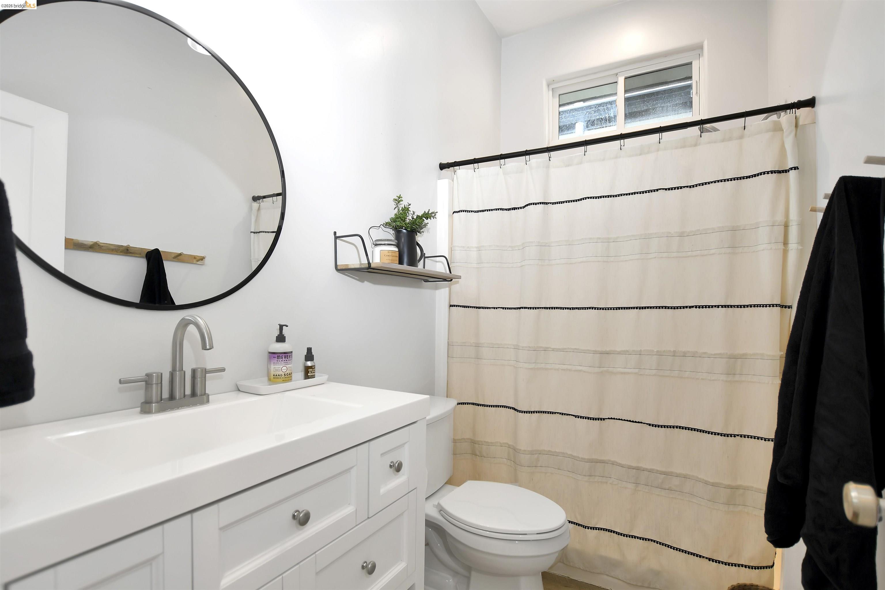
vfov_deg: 77.3
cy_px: 295
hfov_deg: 100.4
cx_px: 442
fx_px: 369
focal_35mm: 15
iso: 250
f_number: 4
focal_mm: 10
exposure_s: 1/60
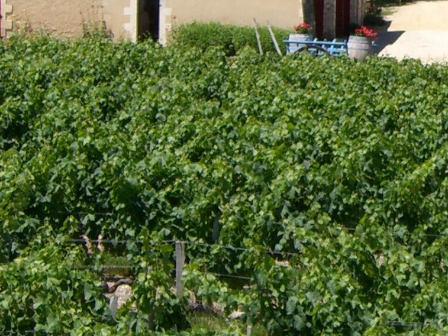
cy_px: -39
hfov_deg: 10.4
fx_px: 2408
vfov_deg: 7.9
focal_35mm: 186
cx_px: 556
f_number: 5.2
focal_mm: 9
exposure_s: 1/320
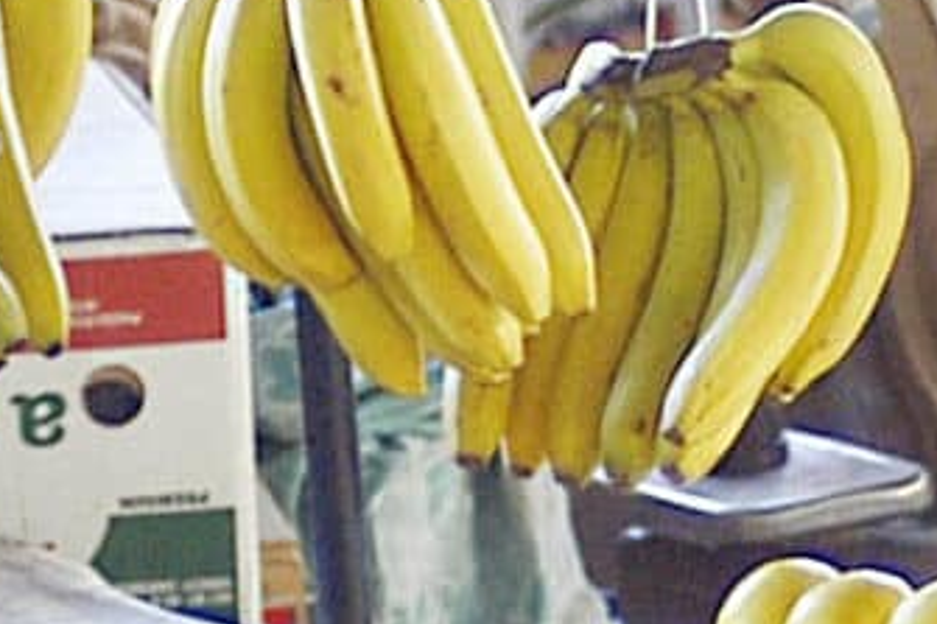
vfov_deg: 1.3
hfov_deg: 1.9
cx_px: 1659
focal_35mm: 1088
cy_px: 1489
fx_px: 28298
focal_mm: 95
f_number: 2.8
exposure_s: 1/80
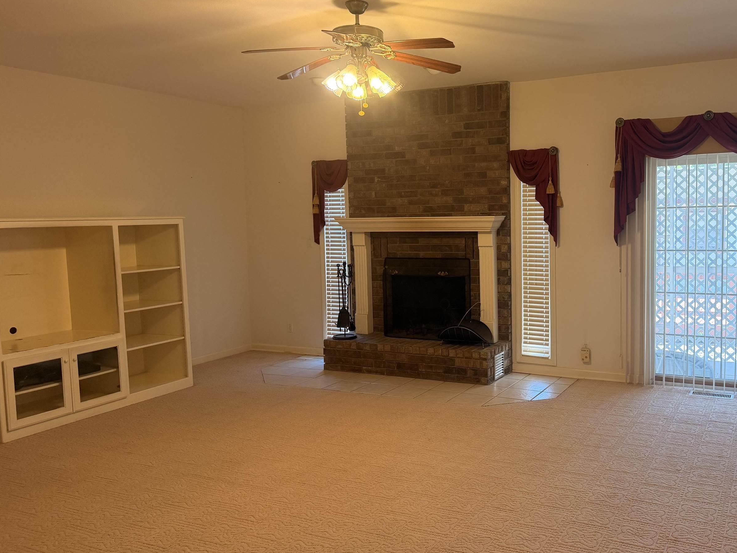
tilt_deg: -4.9
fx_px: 660
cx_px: 475
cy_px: 264
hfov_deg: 57.4
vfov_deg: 45.4
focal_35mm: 31
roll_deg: +1.2
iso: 200
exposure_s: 1/120
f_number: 1.78
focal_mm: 6.76
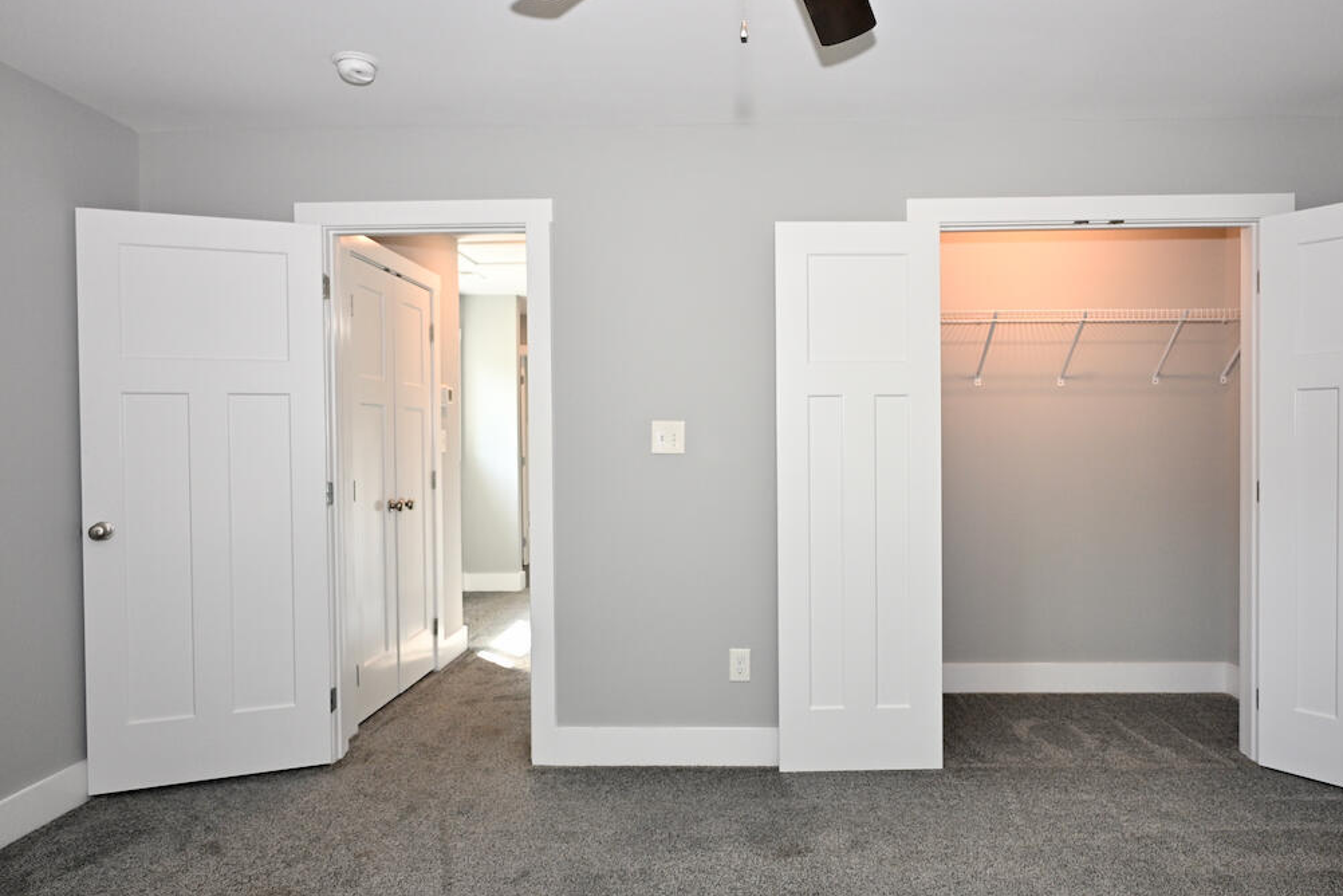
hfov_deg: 75.9
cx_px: 729
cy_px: 451
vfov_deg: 55.1
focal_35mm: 23
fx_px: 858
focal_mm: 12
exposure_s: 1/60
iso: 450
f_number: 4
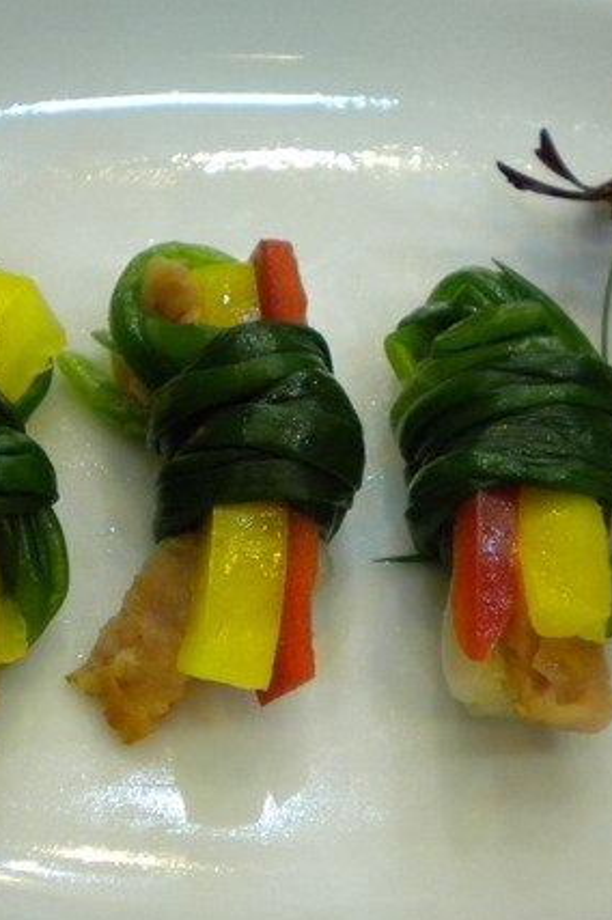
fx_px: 1660
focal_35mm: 65
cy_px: 472
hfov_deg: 20.9
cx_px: 310
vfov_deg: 31.0
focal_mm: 7.4
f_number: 3.5
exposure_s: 1/33.1
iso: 400
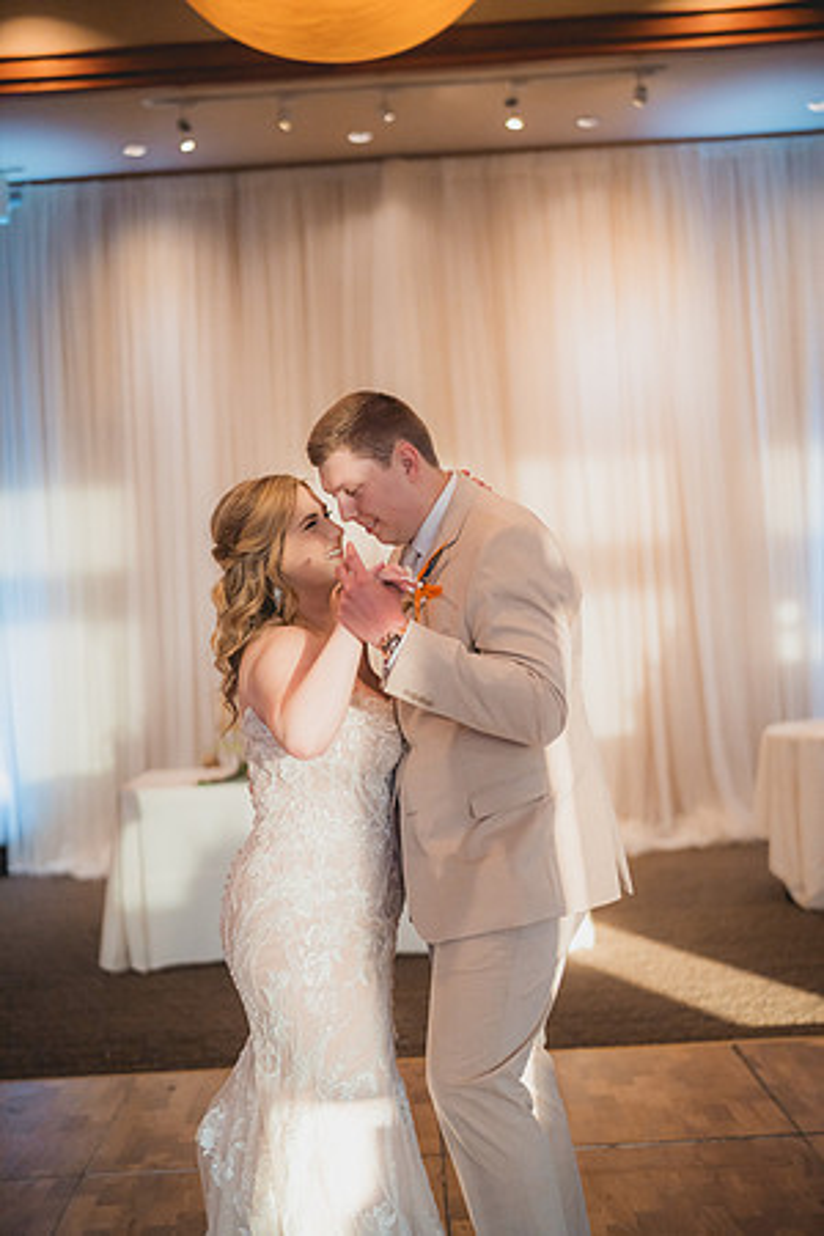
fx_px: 1717
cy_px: 618
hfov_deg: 27.0
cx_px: 412
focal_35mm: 50
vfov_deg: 39.6
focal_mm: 50
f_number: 1.4
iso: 1250
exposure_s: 1/3200
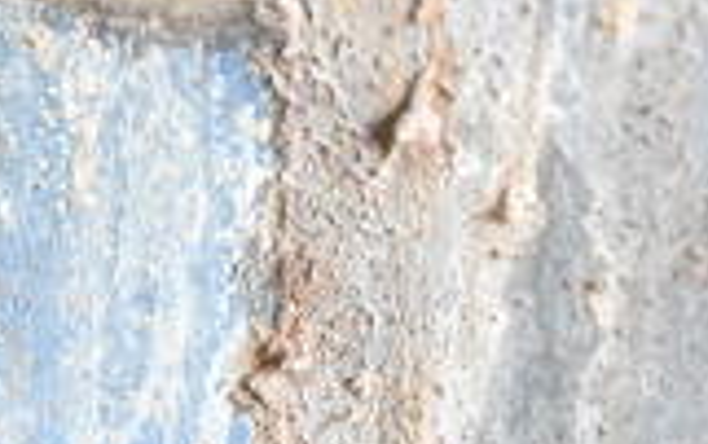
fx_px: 2241
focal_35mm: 116
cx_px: -167
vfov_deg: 11.3
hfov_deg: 17.1
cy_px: 345
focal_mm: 20
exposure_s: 1/40
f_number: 3.5
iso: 1600
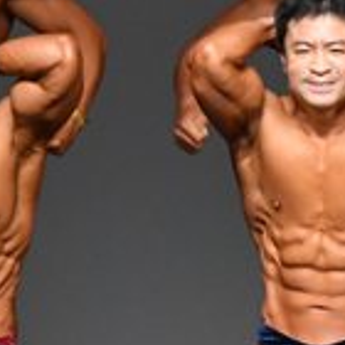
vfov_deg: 1.4
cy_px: 318
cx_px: 607
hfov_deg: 1.4
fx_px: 14354
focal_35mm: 1273
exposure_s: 1/400
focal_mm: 180
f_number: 5.6
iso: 2500
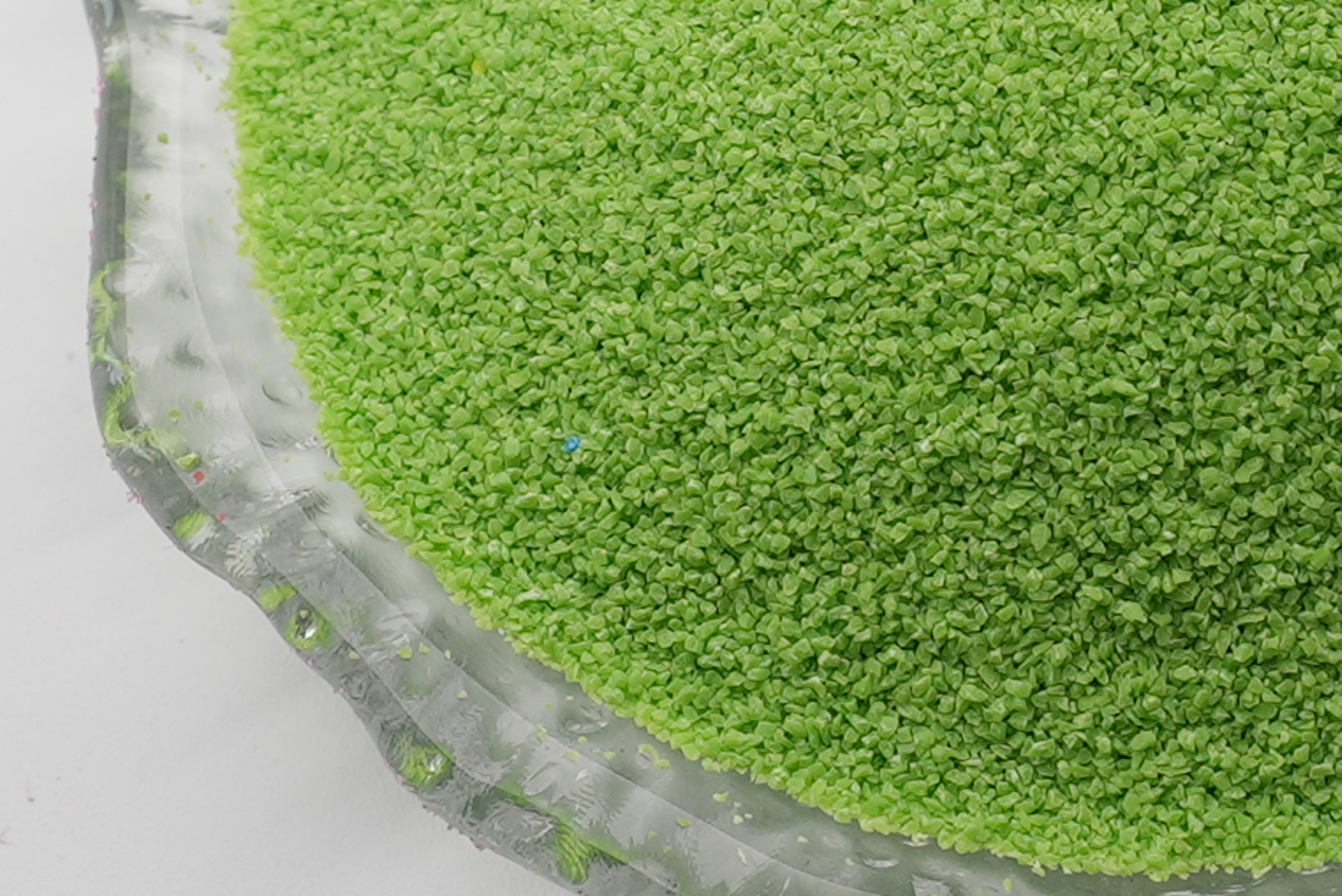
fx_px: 4662
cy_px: 50
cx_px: 1055
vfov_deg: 10.9
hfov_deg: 16.3
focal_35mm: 125
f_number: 8
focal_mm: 28
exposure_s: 1/200
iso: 320
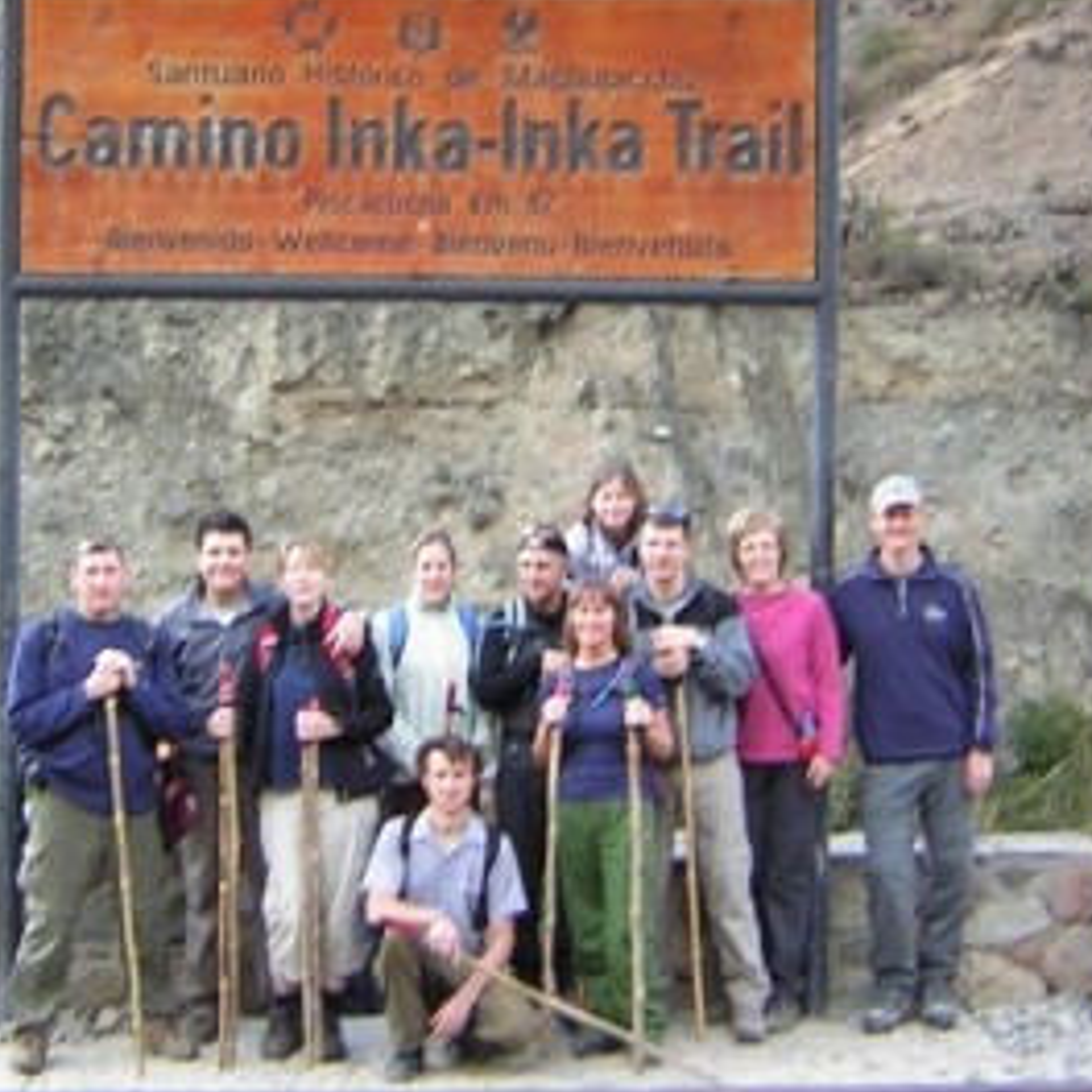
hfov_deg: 31.6
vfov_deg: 31.6
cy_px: 447
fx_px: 1927
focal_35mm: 54
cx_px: 451
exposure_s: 1/83.1
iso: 50
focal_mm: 4.7
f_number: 2.6
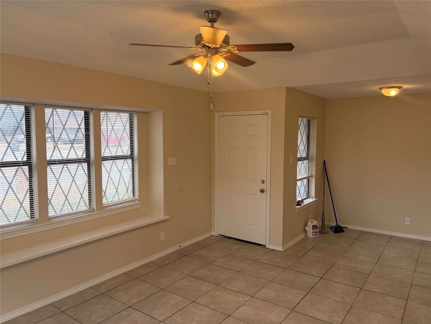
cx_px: 216
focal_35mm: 26
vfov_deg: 53.1
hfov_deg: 67.3
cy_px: 162
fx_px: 324
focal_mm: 5.96
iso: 125
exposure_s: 1/172
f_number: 1.6
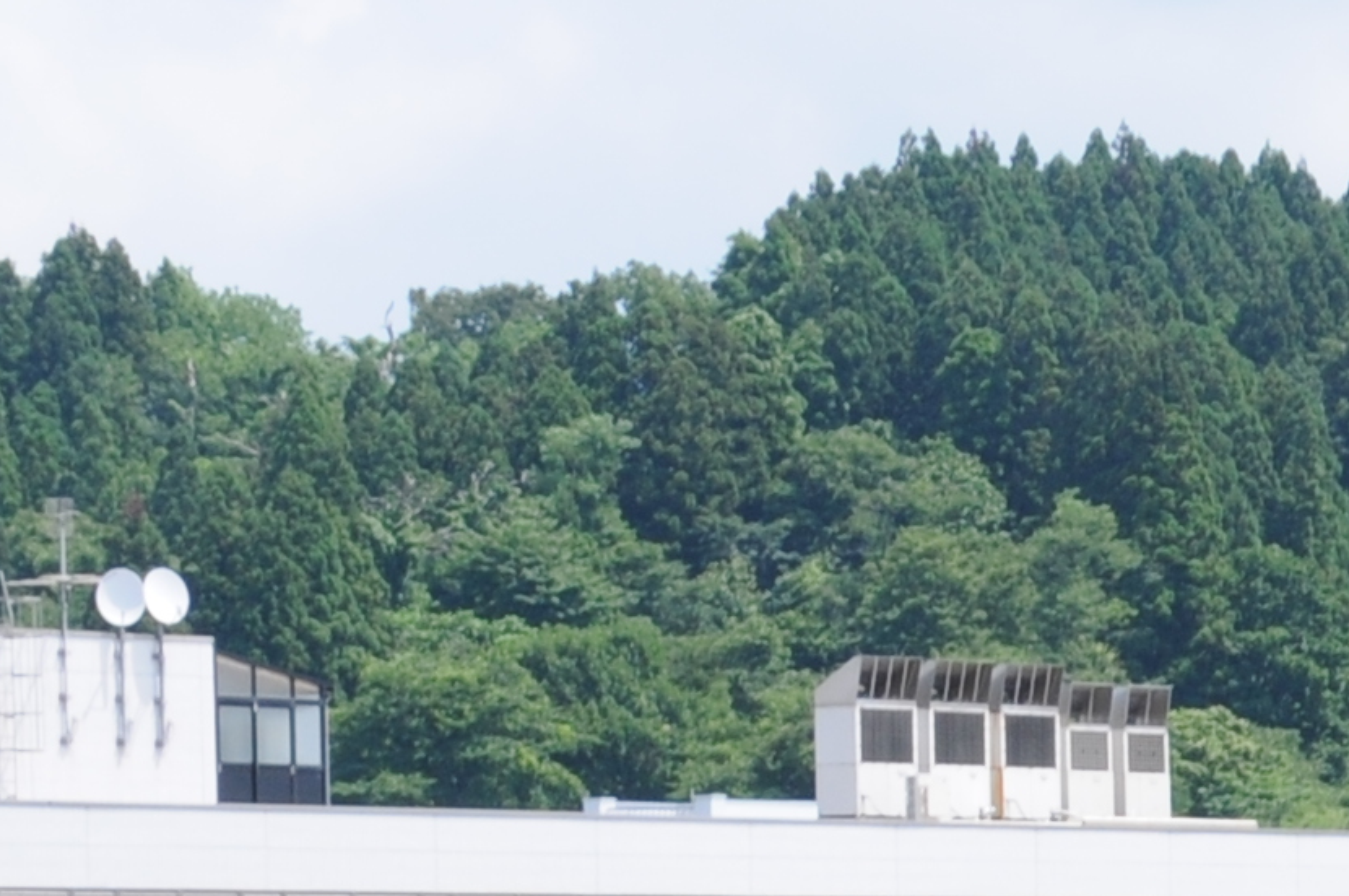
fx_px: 8120
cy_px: 1662
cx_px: 1598
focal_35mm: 217
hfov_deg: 9.4
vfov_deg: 6.2
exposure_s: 1/160
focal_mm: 28
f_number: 11
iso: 200
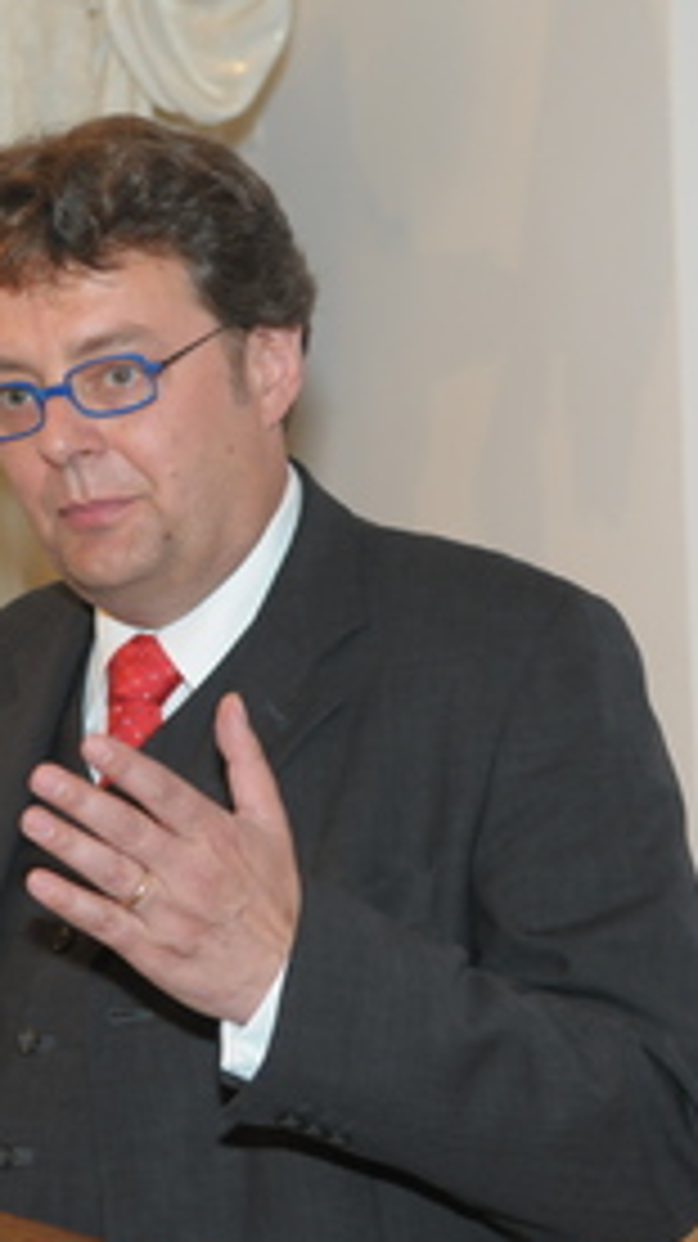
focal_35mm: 133
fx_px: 4382
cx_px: 95
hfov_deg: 9.1
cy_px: 610
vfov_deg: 16.1
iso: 800
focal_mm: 52
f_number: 4.5
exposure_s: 1/80
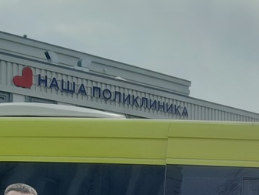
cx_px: 316
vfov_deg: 17.2
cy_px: 276
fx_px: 591
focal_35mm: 79
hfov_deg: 22.6
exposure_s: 1/124
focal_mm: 3.98
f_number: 1.8
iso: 40
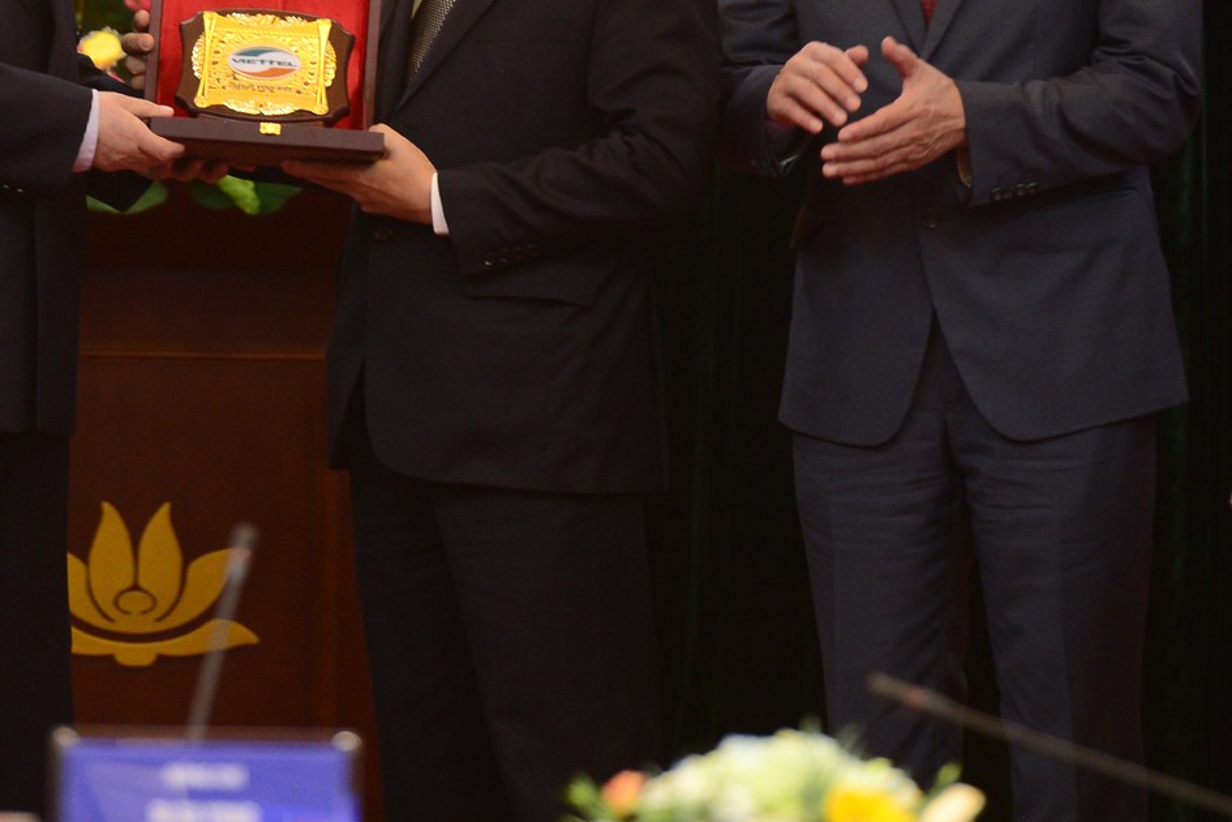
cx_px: 318
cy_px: -40
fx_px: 14475
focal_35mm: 423
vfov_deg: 3.2
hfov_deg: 4.9
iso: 1600
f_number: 2.8
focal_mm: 200
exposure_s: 1/125
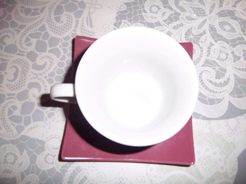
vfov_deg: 49.7
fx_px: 199
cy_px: 92
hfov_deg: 63.4
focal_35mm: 28
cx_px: 123
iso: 160
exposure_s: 1/64
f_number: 3.5
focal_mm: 5.1
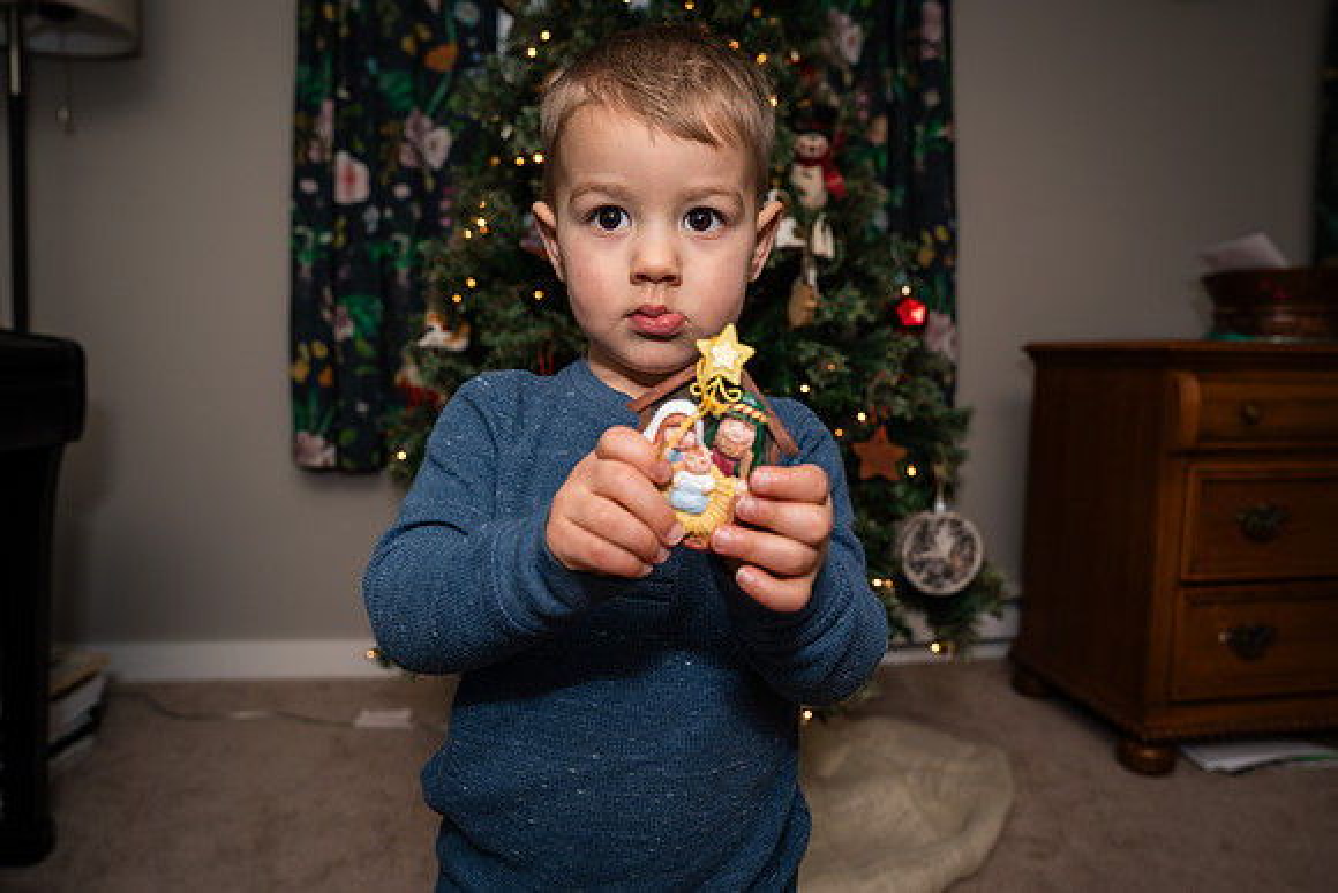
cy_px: 446
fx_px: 892
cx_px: 669
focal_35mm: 24
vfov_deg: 53.2
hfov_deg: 73.7
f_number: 4
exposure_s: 1/250
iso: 200
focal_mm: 24
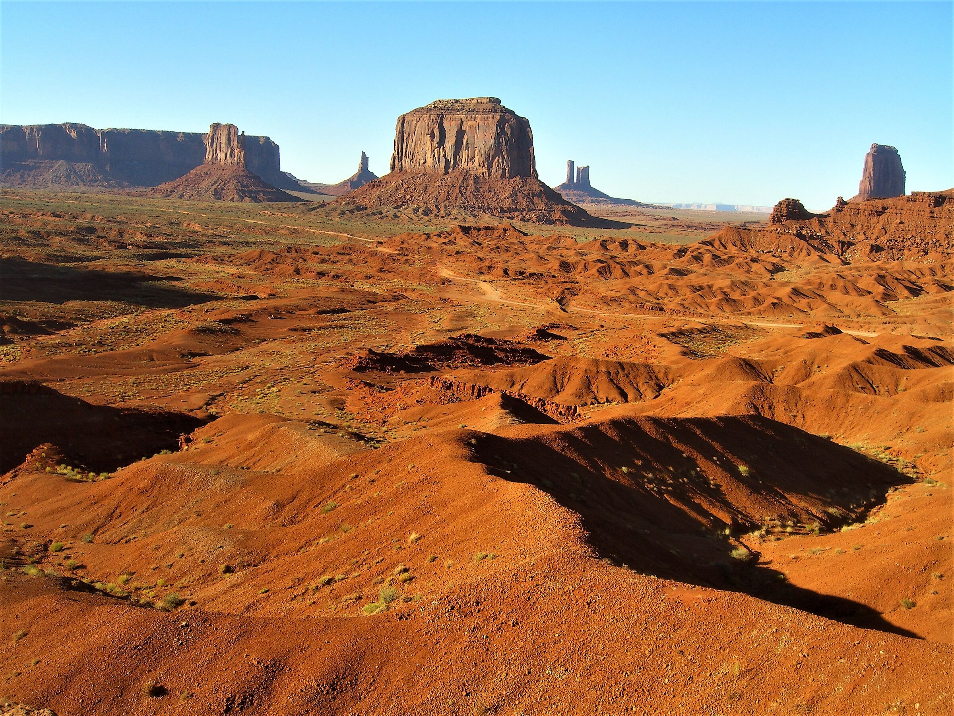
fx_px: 1047
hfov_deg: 49.0
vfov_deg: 37.7
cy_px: 358
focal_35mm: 38
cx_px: 477
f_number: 4
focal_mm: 7.9
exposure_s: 1/400
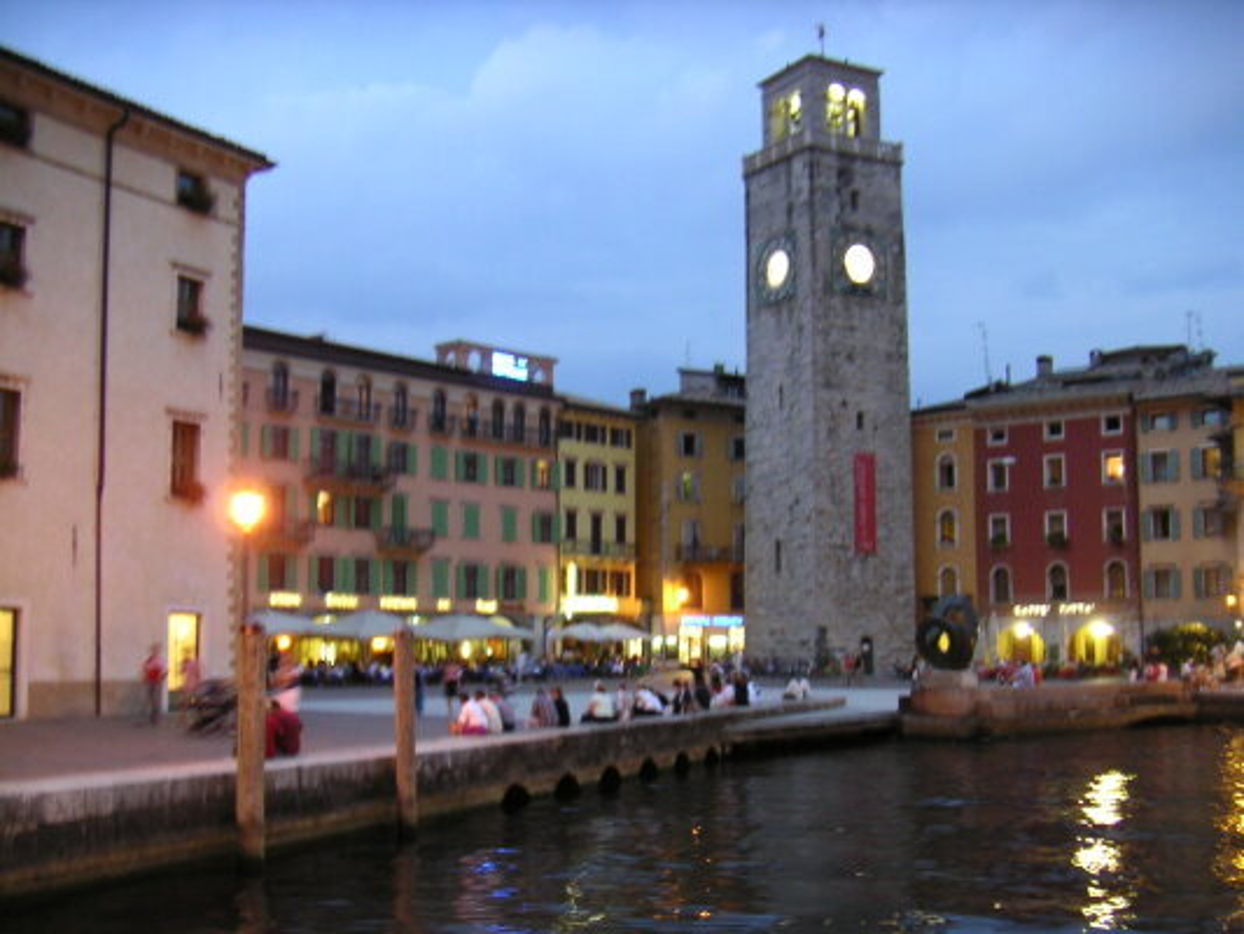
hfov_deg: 47.9
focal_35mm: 39
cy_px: 467
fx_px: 1402
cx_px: 622
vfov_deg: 36.8
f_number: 2.9
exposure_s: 1/2
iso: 100
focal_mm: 5.1
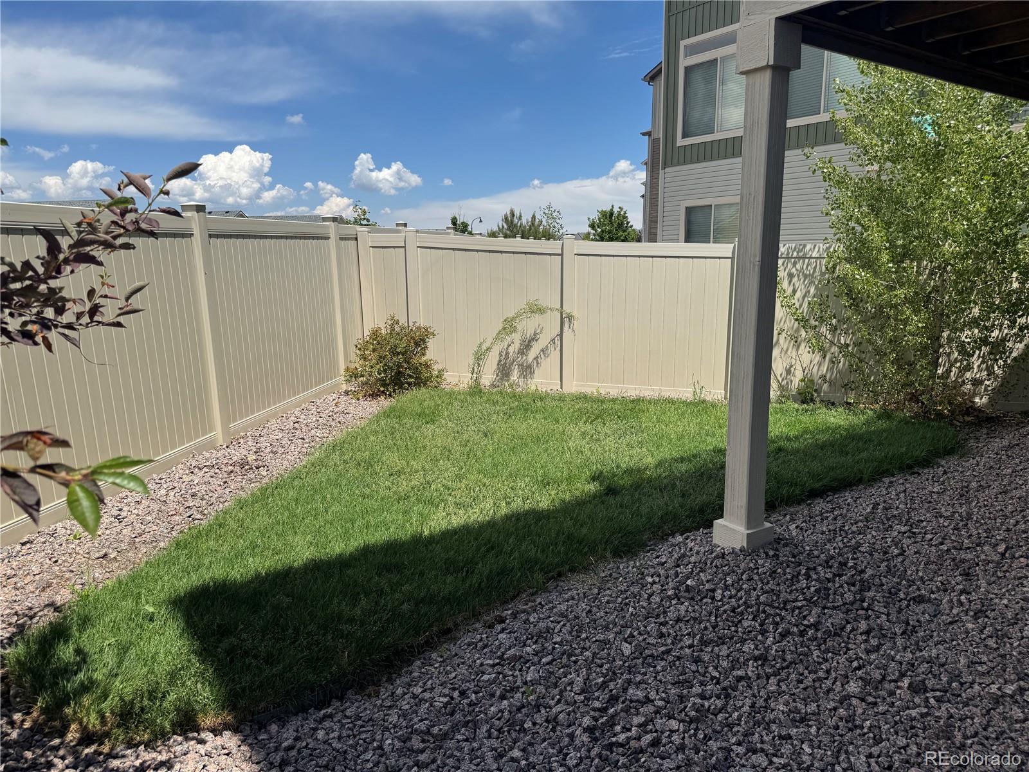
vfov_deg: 56.8
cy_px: 386
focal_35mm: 24
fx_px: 713
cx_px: 514
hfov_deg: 71.6
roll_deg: +0.4
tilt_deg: -9.6
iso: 80
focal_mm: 6.76
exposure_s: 1/5348
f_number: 1.78
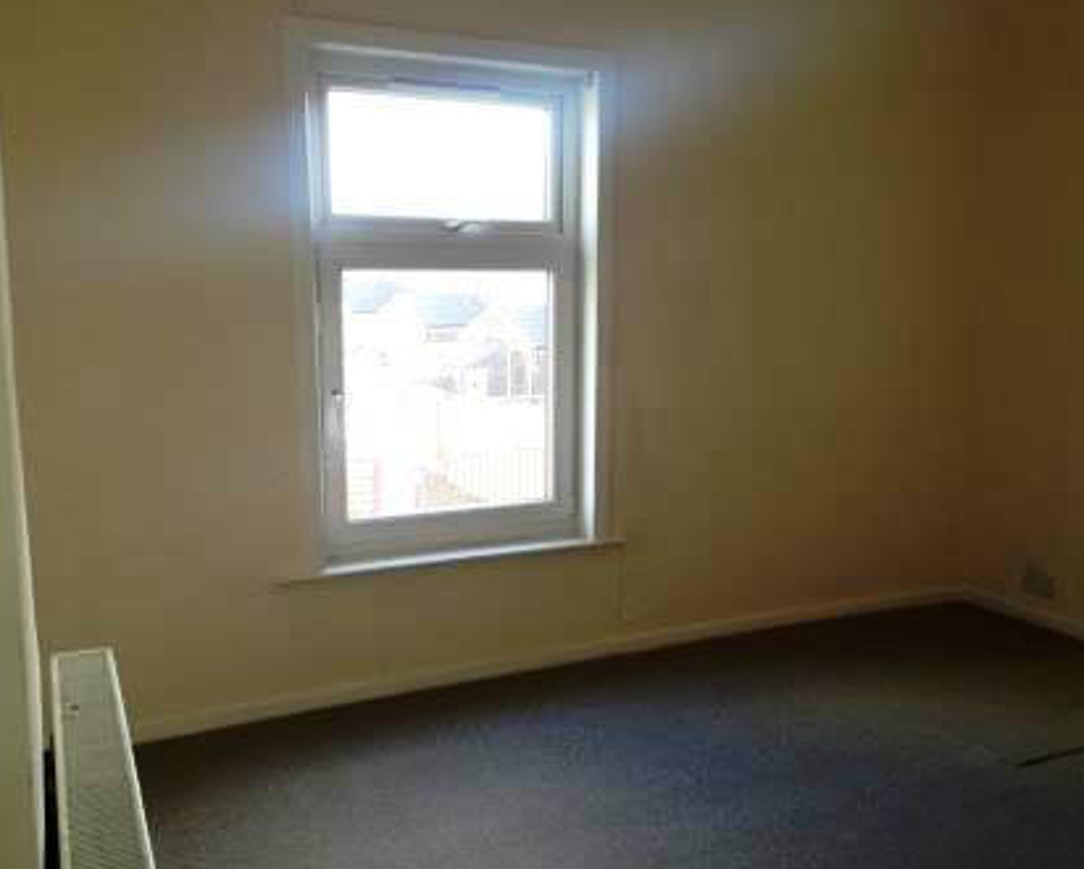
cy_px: 429
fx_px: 1123
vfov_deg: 42.3
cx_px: 542
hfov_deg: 51.5
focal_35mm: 35
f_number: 2.4
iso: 50
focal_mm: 4.12
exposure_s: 1/33
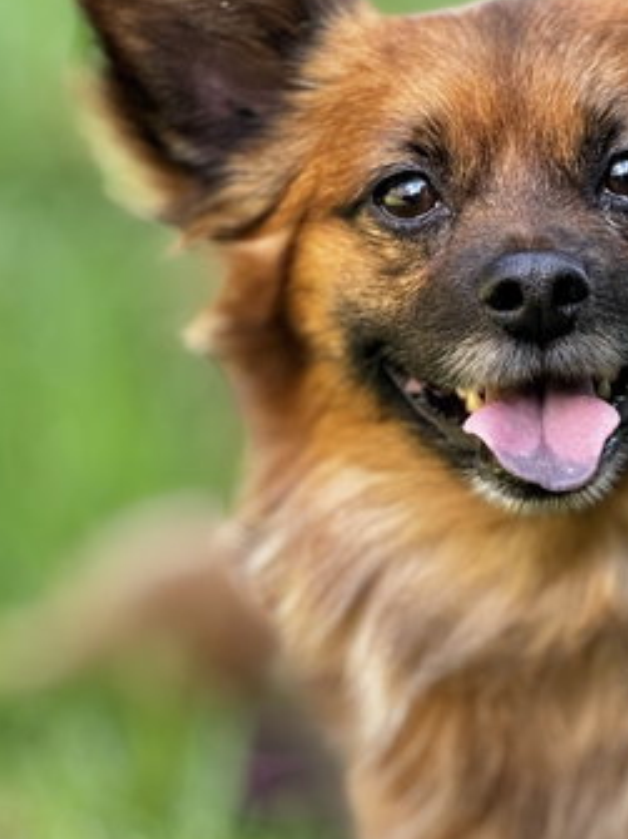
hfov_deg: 6.2
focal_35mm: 239
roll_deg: +1.1
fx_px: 5785
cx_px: 605
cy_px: 522
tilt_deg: -16.2
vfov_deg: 8.3
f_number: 2.8
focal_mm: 15.66
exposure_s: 1/99
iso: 50
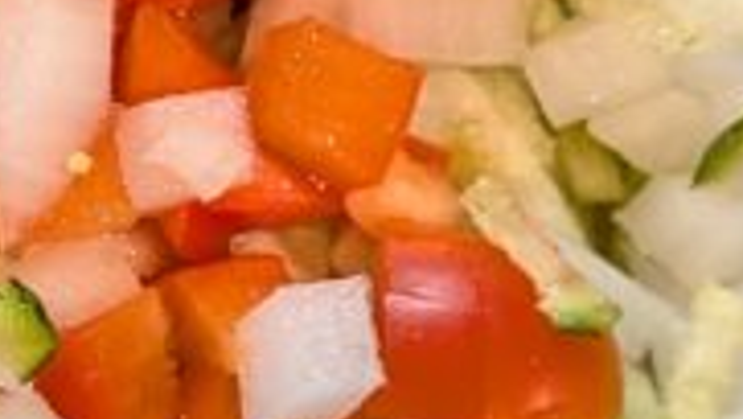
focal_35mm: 148
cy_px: 152
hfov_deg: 13.8
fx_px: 2917
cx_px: -296
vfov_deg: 8.2
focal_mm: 4.53
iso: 132
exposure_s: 1/60
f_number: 1.7
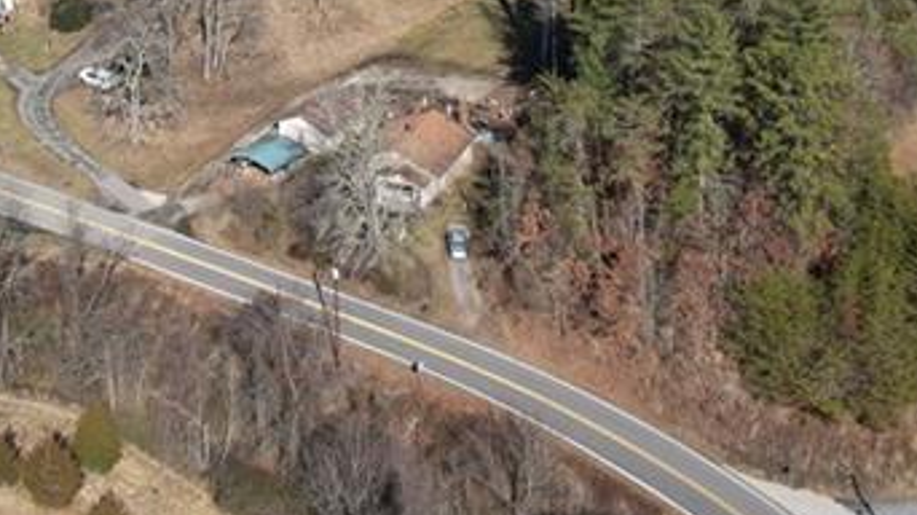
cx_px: 402
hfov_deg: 30.6
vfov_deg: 15.4
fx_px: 1677
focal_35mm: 69
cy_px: -359
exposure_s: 1/1600
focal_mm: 8.38
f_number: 2.8
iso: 100
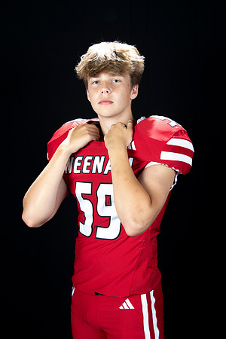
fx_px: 584
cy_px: 170
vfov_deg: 32.4
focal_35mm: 62
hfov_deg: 21.9
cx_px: 113
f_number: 9
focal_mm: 62
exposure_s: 1/160
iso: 320
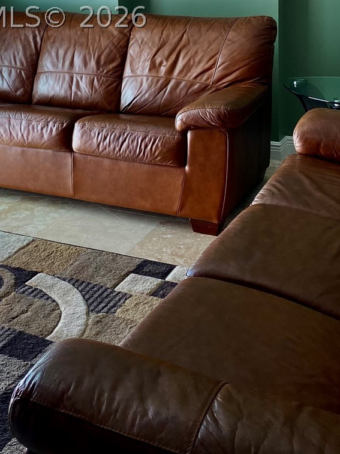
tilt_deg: -6.7
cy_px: 17
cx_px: 112
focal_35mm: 55
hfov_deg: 26.4
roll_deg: +1.8
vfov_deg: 32.6
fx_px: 720
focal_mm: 4.25
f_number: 1.8
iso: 80
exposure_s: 1/121
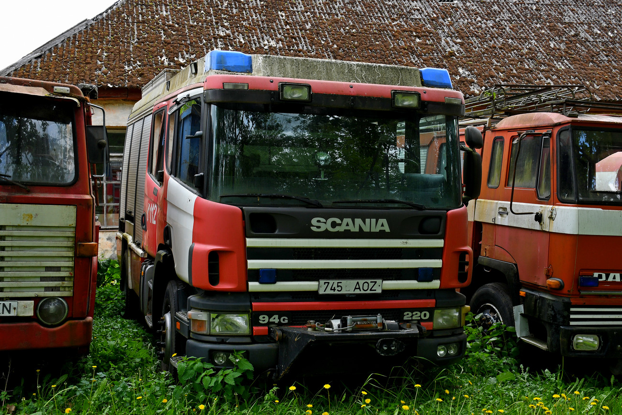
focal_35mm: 40
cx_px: 311
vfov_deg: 33.4
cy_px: 208
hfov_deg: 48.5
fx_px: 691
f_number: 6.3
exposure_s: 1/250
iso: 200
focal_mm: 27
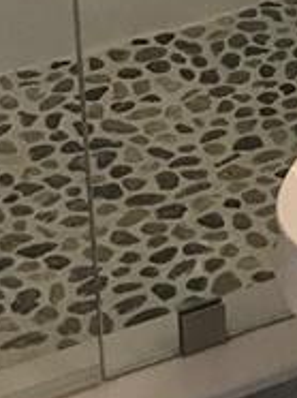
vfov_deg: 10.0
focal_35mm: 181
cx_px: 671
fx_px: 2075
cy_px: -458
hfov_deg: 7.7
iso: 20
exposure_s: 1/30
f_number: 1.8
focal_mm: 3.99
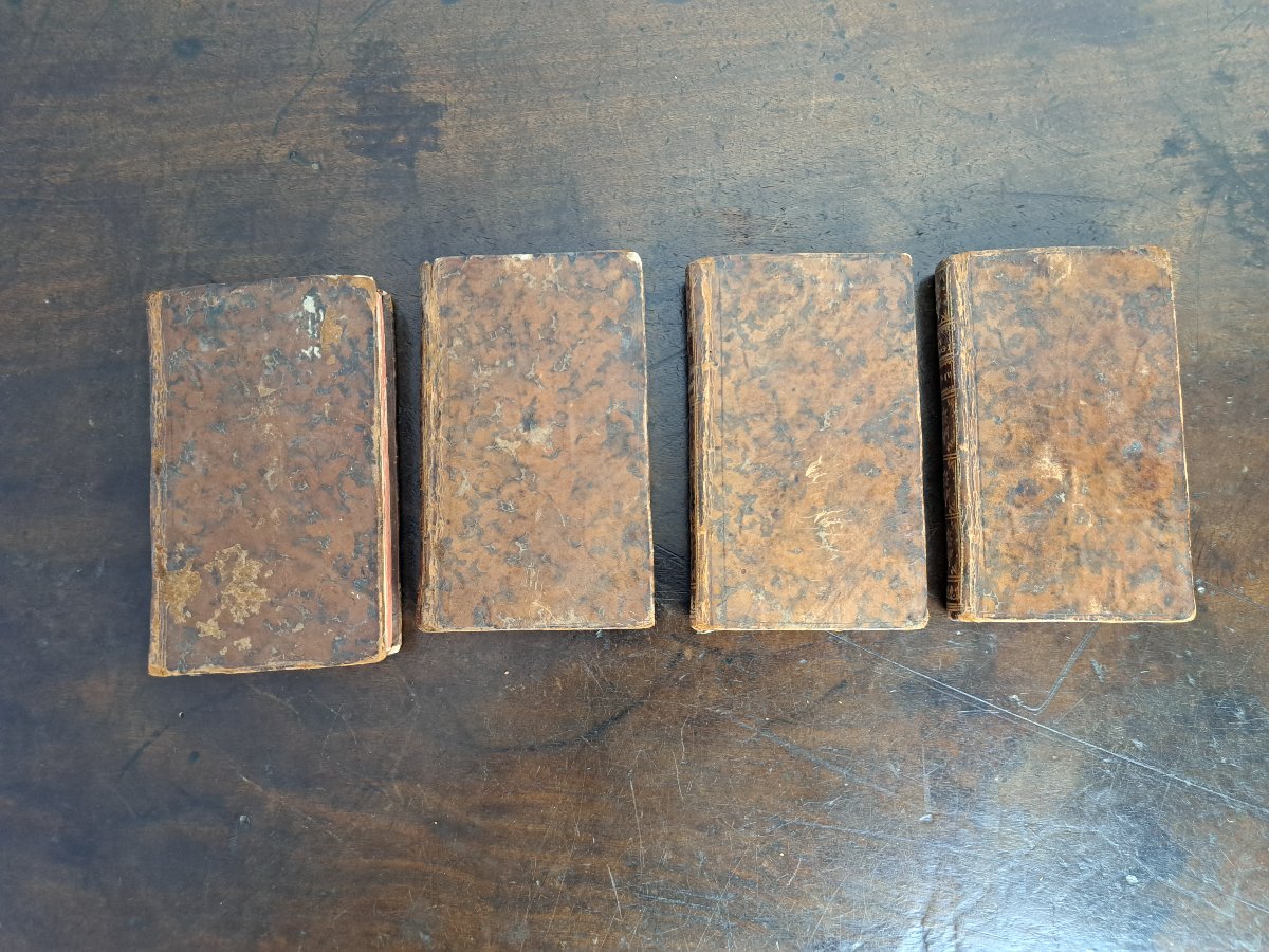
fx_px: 880
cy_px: 476
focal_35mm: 24
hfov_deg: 71.6
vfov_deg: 56.8
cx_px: 634
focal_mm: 5.23
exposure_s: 1/33
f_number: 1.8
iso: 500
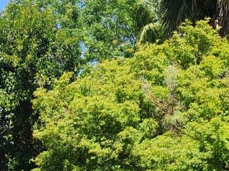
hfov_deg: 17.4
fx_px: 720
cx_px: -27
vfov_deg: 12.5
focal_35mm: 109
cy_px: 298
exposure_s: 1/950
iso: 20
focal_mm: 5.4
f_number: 1.8
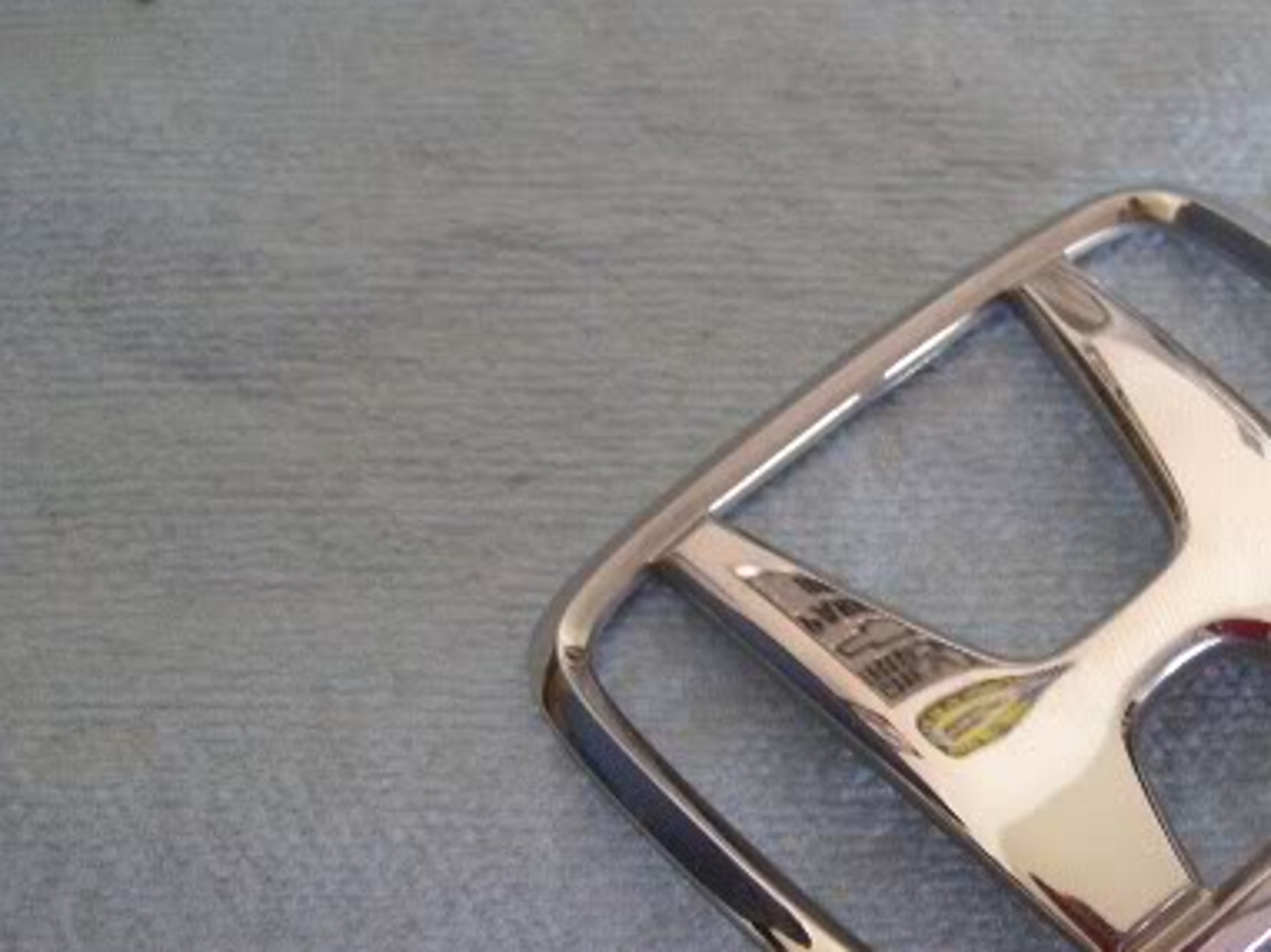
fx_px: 2275
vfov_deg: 23.5
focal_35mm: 62
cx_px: 1061
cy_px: 622
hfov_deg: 30.3
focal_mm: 6
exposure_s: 1/20
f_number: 2.7
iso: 160
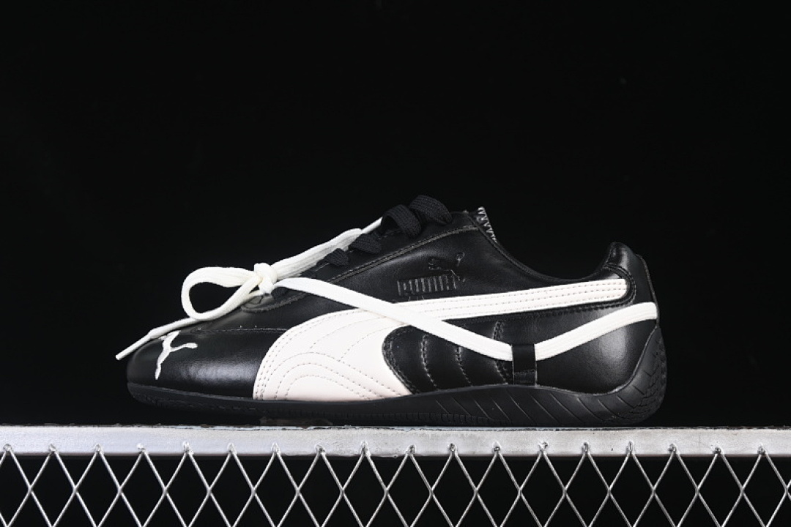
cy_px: 264
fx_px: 1648
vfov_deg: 18.2
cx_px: 396
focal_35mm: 75
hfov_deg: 27.0
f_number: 6.3
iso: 160
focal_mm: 50
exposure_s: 1/60
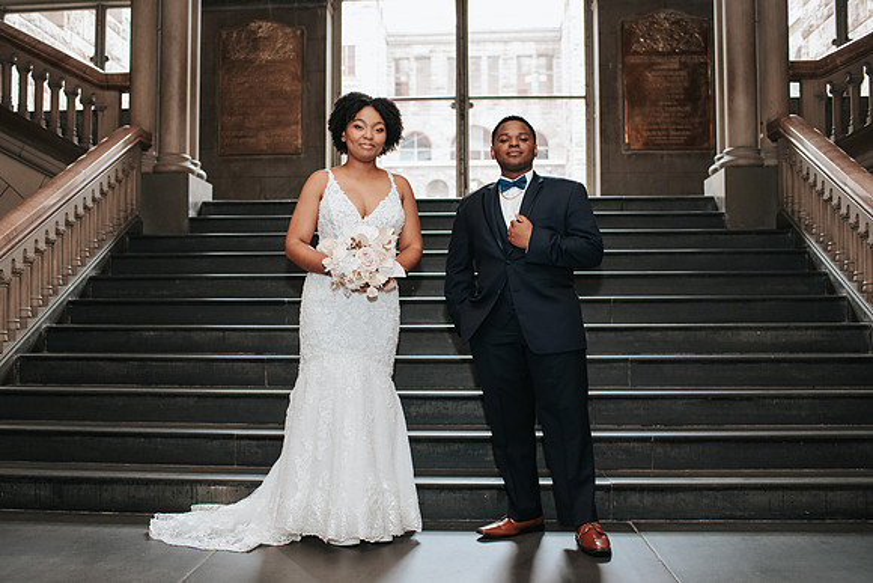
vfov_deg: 34.8
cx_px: 405
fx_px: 929
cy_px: 291
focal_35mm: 38
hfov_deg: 50.3
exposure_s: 1/125
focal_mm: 35
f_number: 3.2
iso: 1000
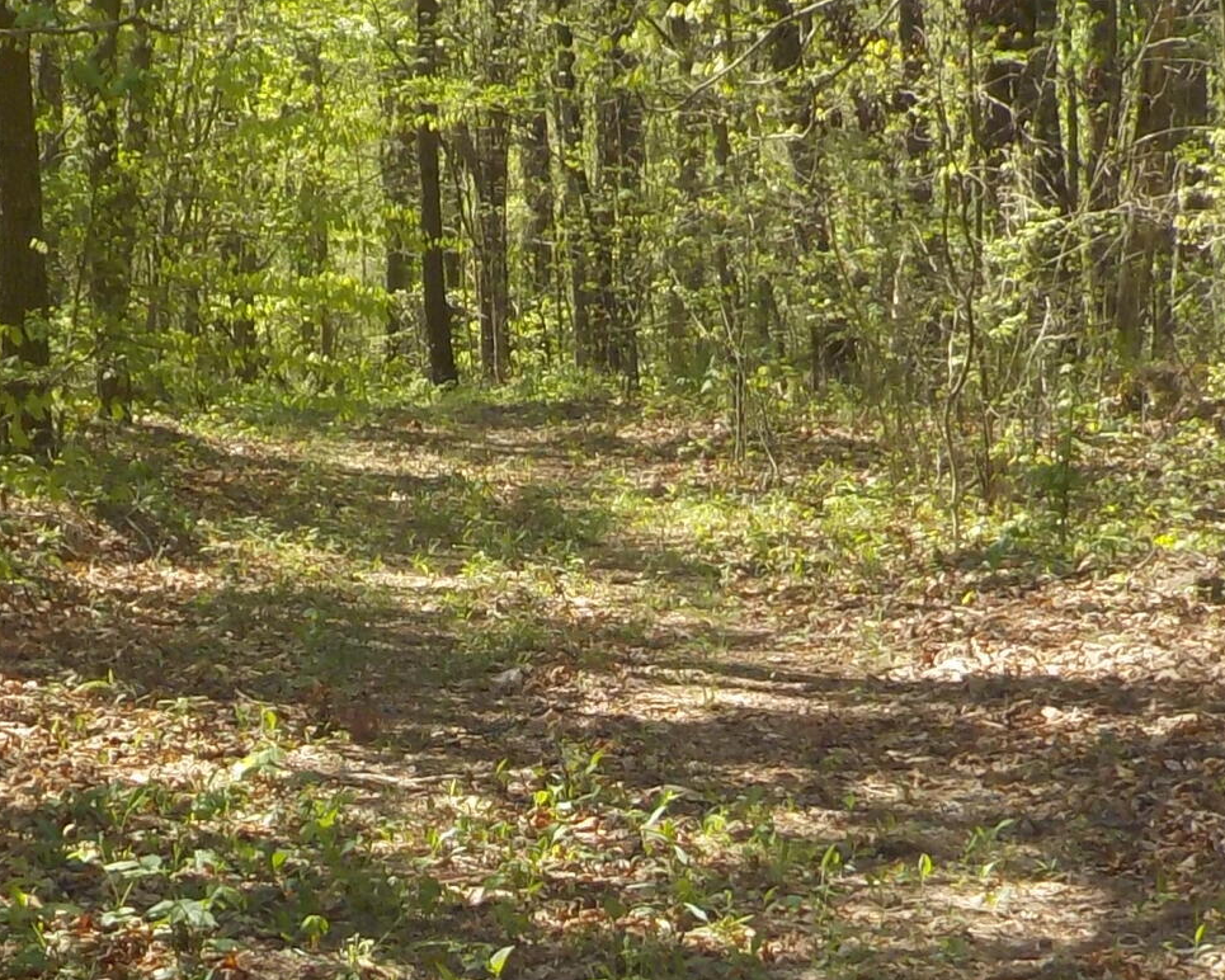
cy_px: 725
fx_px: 3299
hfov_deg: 21.0
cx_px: 477
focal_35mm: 91
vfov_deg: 16.8
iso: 125
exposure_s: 1/250
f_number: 3.3
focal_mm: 4.1
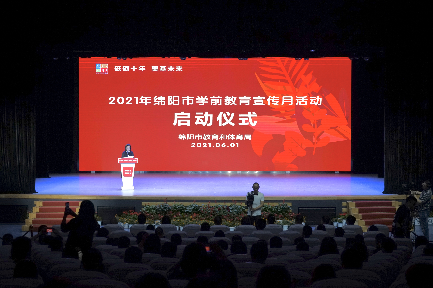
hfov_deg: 39.6
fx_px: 601
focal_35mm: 50
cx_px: 216
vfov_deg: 27.0
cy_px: 144
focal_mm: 50
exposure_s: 1/160
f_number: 4.5
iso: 1250
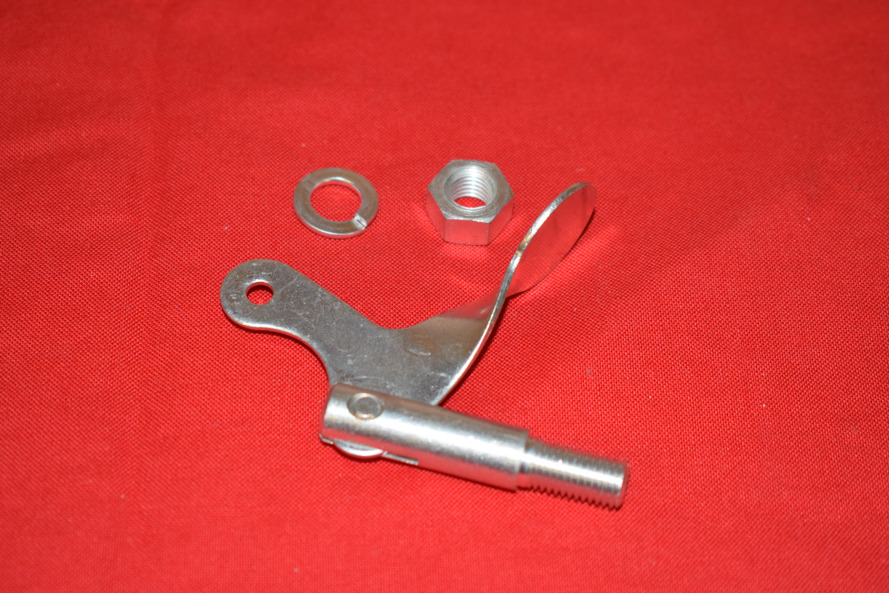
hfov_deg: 24.6
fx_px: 2038
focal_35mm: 82
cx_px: 444
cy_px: 296
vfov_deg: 16.6
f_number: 5.6
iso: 1250
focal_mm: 55
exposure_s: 1/200
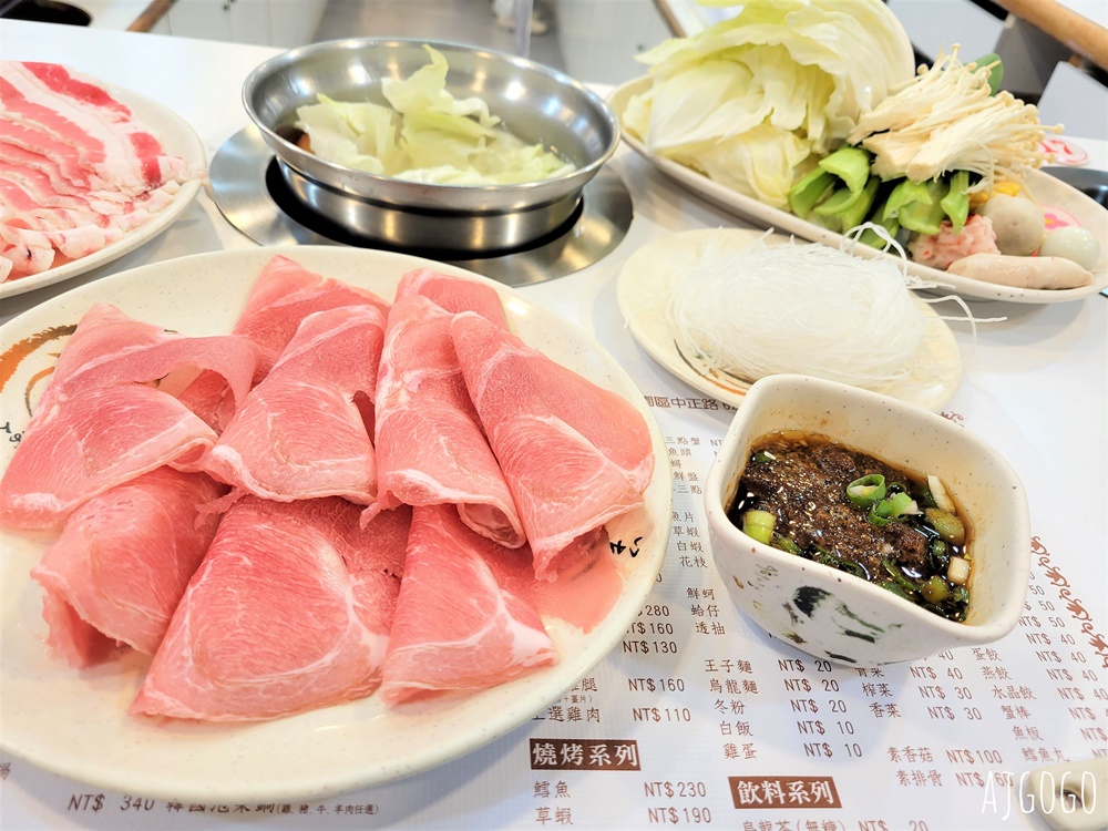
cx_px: 554
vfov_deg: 53.1
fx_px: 832
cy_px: 416
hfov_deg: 67.3
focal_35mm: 26
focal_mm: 5.4
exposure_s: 1/120
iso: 64
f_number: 1.8
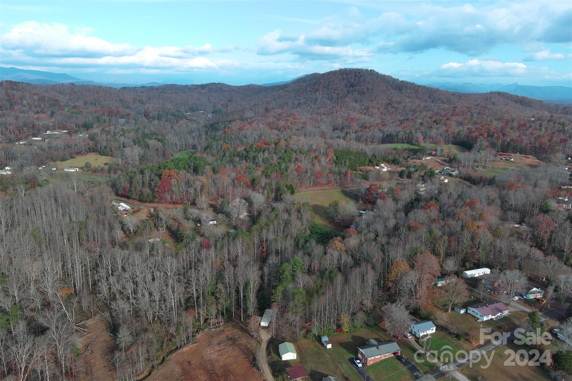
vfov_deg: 45.0
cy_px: 190
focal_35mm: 29
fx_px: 461
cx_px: 286
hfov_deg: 63.7
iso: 100
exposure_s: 1/821
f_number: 2.8
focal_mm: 10.57
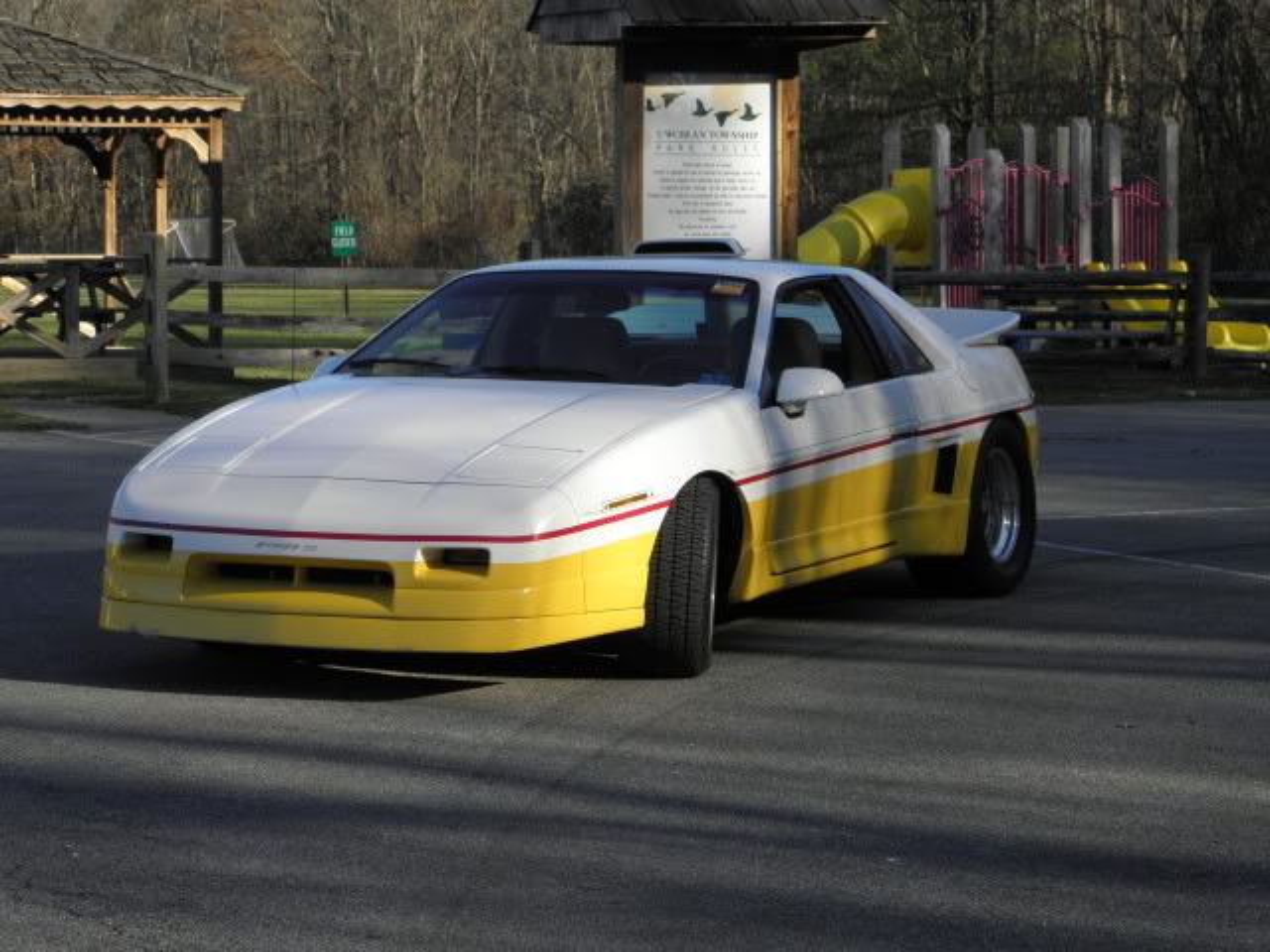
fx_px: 3265
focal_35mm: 89
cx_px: 635
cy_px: 476
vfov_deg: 16.6
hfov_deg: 22.0
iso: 100
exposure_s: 1/320
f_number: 4.5
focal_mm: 16
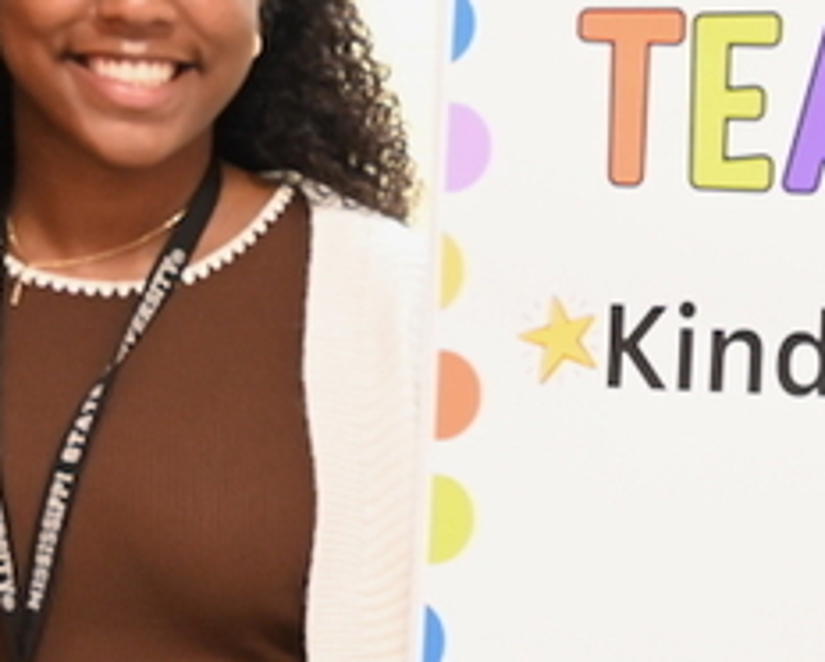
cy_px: 388
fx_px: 3739
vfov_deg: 10.1
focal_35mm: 153
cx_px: 725
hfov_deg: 12.5
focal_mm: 37
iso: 5600
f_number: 4
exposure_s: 1/60
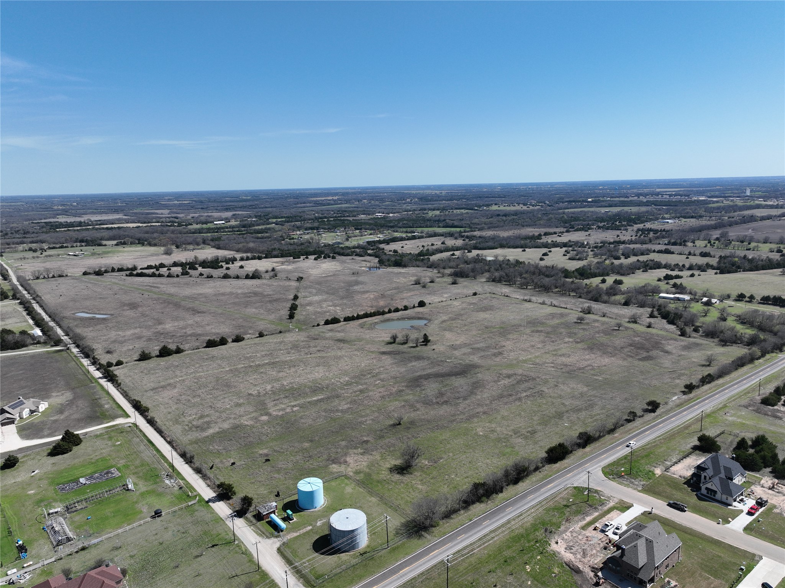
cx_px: 392
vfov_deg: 56.8
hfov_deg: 71.6
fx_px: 544
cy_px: 294
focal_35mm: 24
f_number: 2.8
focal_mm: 12.29
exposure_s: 1/2000
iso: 110
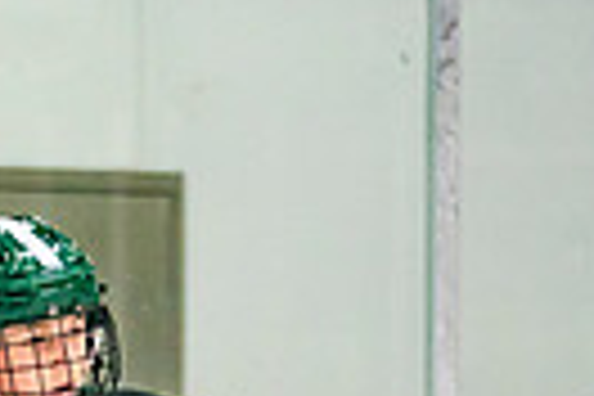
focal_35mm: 764
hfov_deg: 2.7
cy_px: 752
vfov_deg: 1.8
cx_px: -164
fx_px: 12605
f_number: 2.8
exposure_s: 1/640
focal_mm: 140
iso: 2500
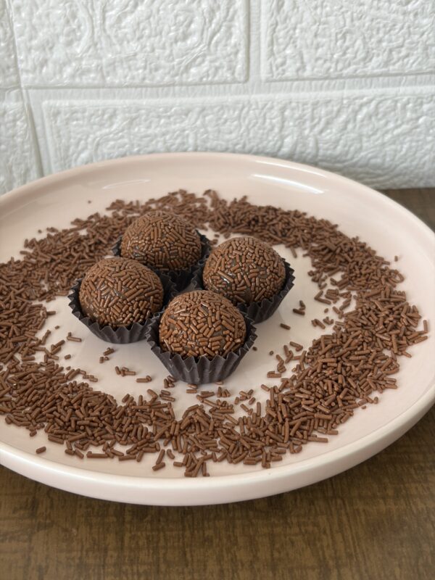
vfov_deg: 36.8
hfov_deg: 28.0
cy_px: 290
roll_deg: +0.0
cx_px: 218
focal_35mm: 52
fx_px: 871
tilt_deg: -34.7
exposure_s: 1/122
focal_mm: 5.96
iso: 32
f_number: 1.6
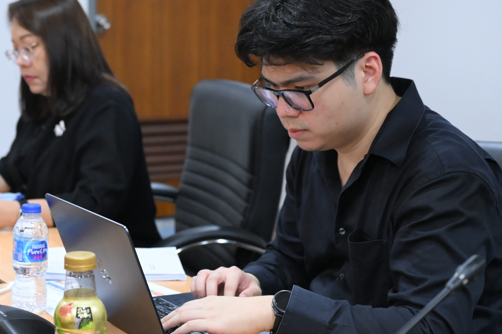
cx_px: 183
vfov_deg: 16.3
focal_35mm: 84
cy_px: 164
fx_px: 1171
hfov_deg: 24.1
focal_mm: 54
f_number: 4
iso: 6400
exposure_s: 1/250
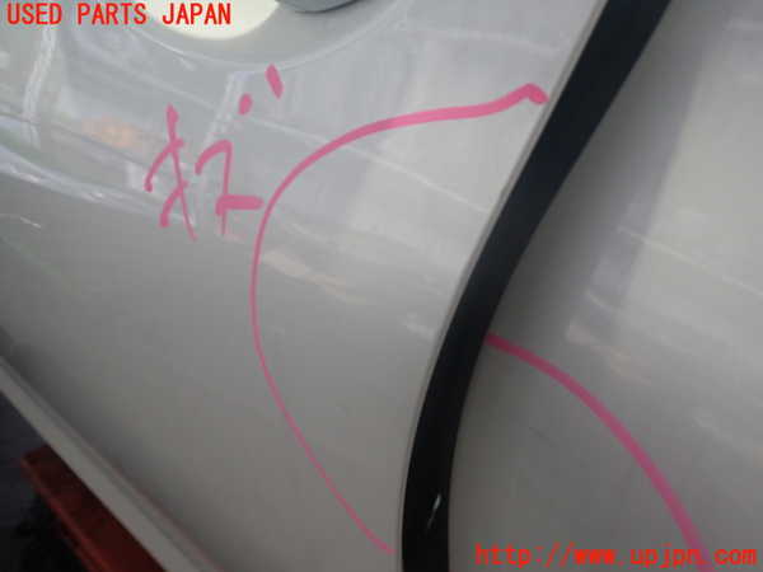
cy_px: 286
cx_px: 382
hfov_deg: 60.0
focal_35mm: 30
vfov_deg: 46.8
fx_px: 661
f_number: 2.3
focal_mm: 5.4
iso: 200
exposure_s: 1/30
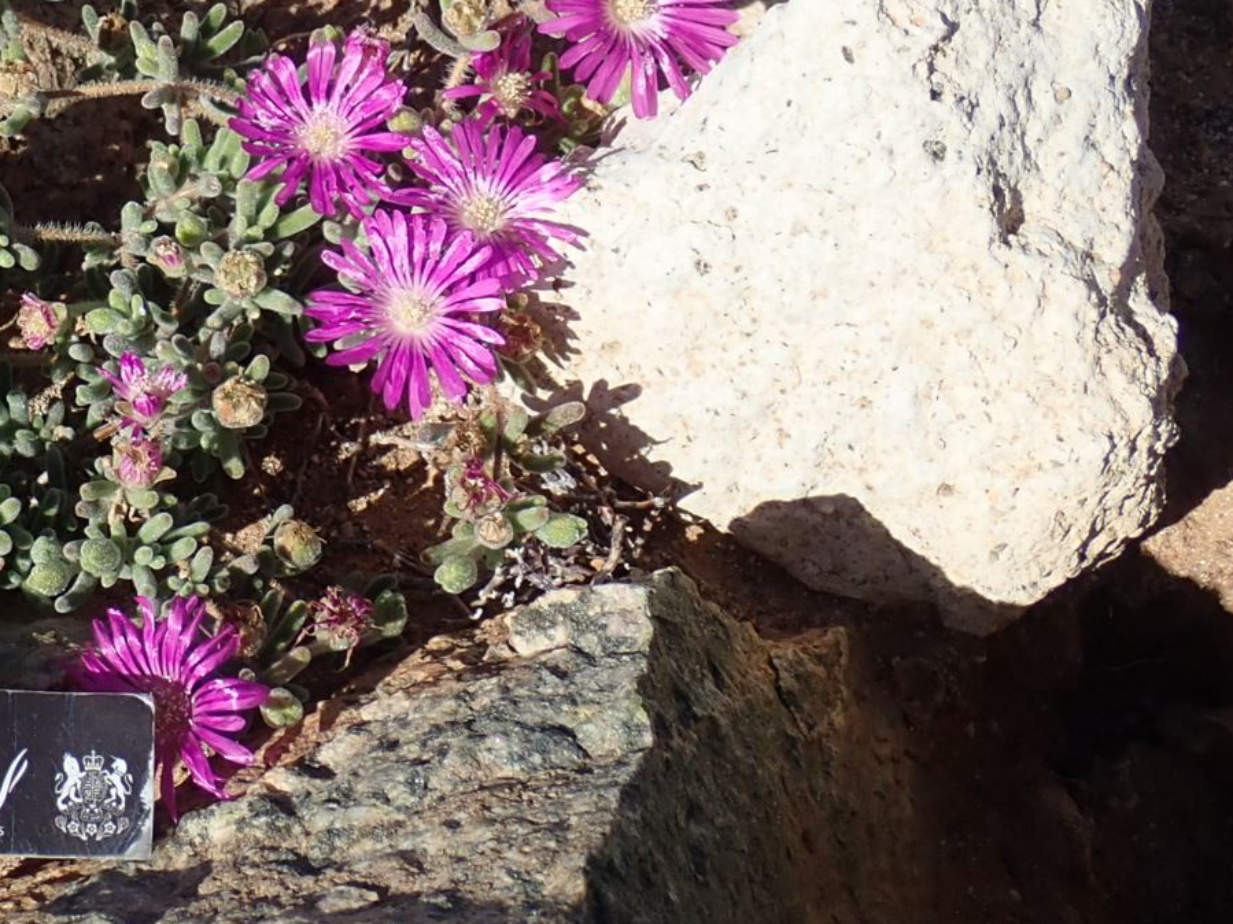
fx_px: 3170
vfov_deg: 16.3
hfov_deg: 21.2
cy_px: 53
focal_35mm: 89
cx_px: -38
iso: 100
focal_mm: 7.34
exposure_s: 1/800
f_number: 4
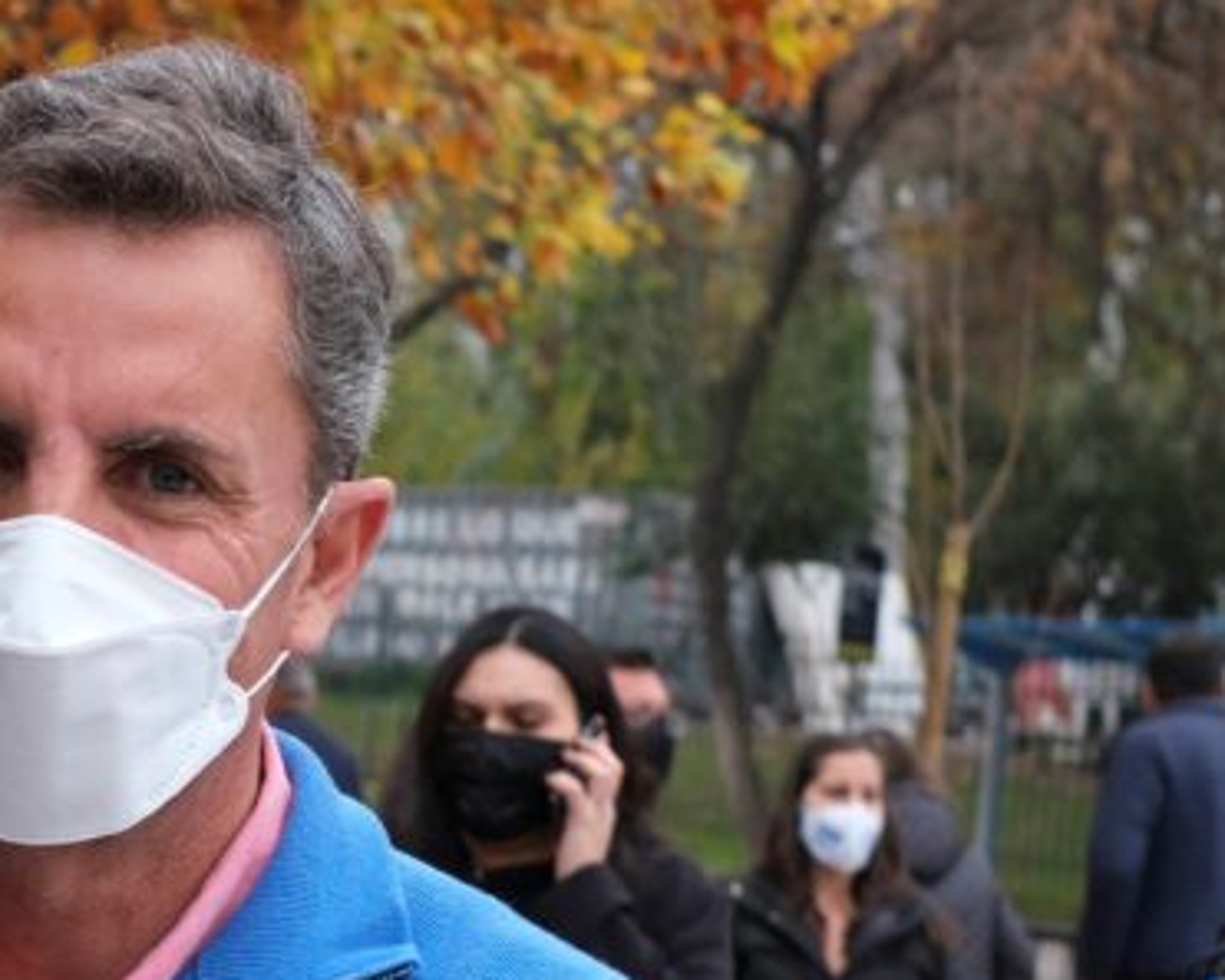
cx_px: 43
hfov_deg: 26.6
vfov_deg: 22.3
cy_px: 726
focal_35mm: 68
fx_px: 2466
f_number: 3.6
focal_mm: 23
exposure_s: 1/640
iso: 320
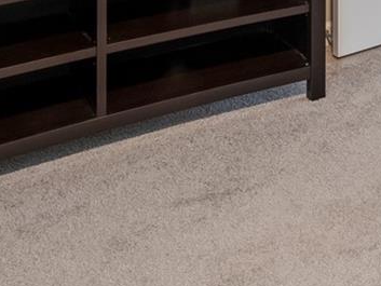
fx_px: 859
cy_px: -318
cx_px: 516
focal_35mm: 78
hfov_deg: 22.1
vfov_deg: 14.8
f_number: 13
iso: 400
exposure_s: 1/2
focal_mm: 14
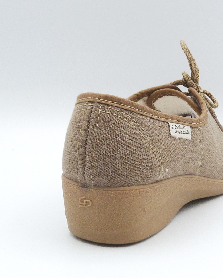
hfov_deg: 22.9
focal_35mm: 66
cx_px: 174
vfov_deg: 28.7
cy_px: 138
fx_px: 544
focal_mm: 5
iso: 100
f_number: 4.5
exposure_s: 1/250
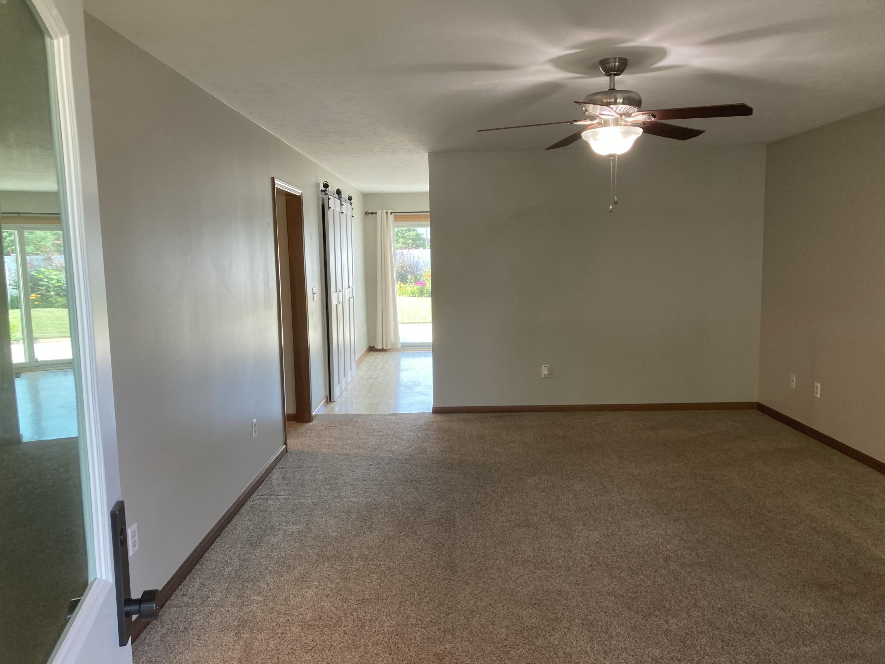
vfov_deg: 49.7
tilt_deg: -5.5
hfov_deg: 63.4
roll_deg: +0.3
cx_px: 442
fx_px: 716
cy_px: 332
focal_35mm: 28
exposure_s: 1/60
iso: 64
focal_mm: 3.99
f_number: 1.8
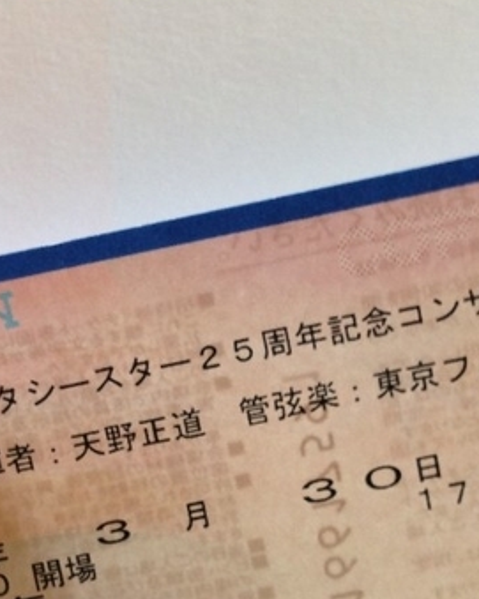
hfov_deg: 20.2
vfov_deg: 24.6
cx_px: 256
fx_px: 1347
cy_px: 489
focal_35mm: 76
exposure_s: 1/20
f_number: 2.4
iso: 64
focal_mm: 4.13
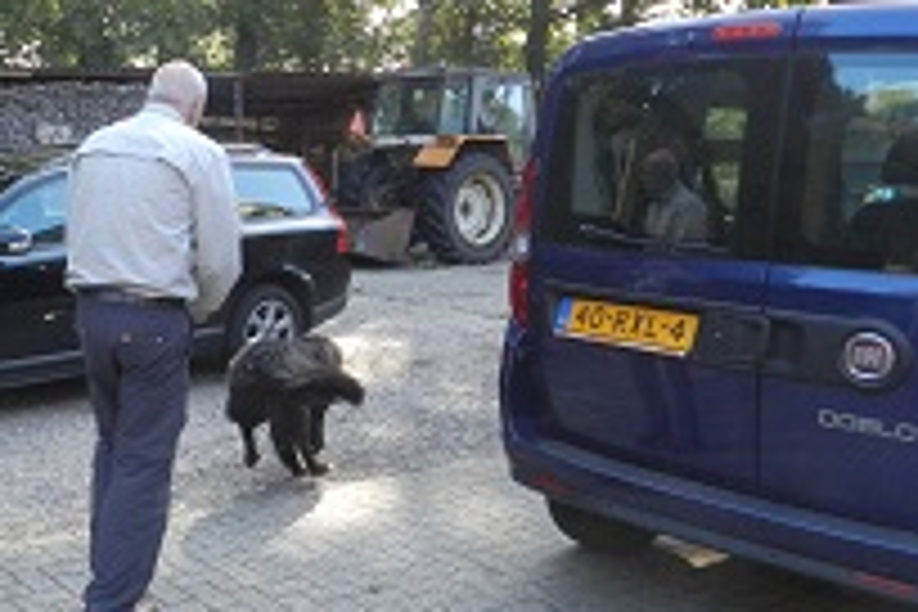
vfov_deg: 28.6
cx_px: 158
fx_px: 1198
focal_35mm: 47
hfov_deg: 39.9
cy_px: 243
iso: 320
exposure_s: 1/250
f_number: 3.4
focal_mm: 4
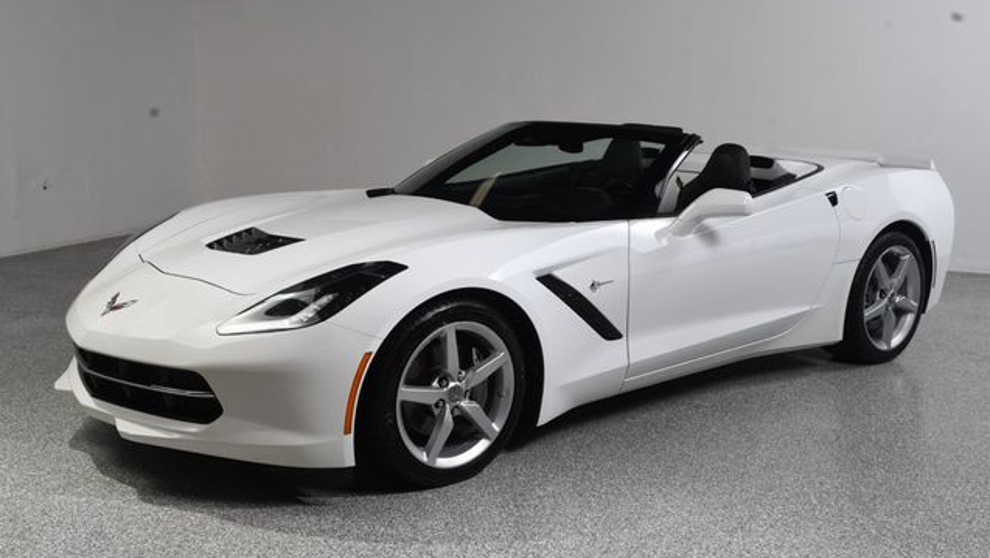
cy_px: 261
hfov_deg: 49.4
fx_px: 1077
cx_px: 494
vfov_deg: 29.0
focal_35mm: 41
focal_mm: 26
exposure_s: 1/160
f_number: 13
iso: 100
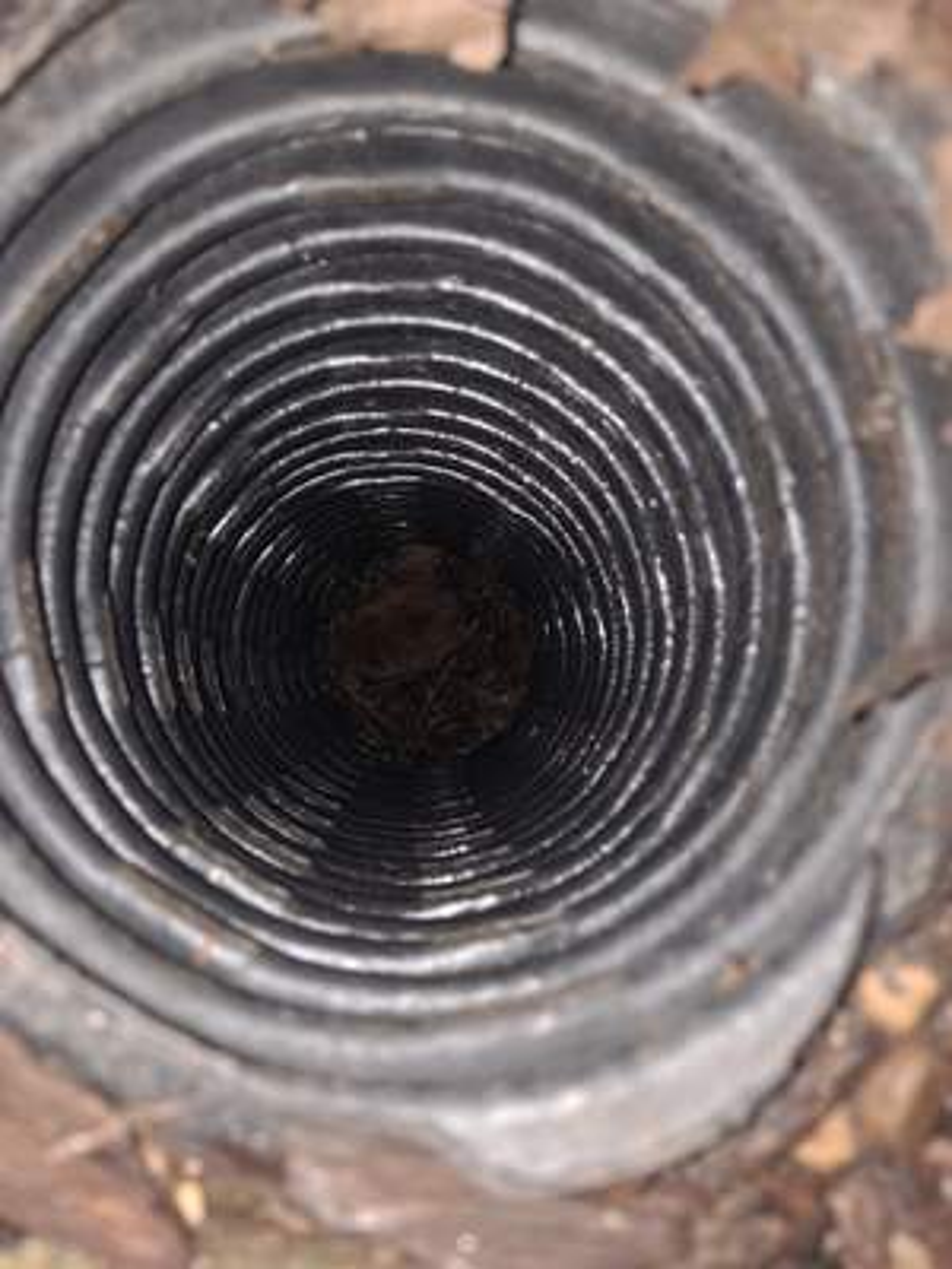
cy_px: 634
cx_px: 476
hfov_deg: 54.9
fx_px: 917
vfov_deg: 69.4
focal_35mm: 25
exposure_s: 1/60
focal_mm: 4.6
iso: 50
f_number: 2
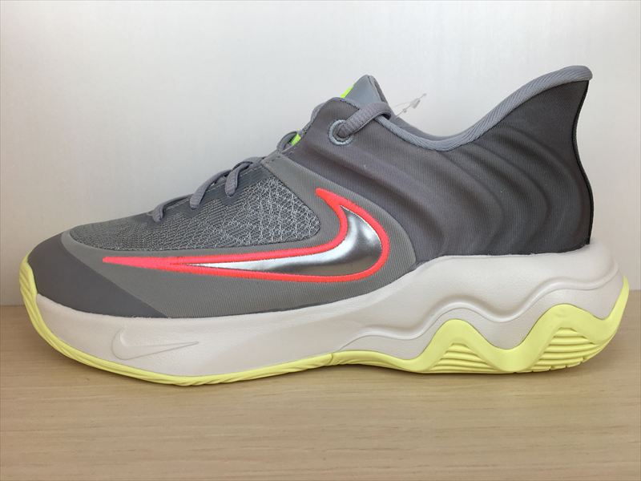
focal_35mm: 29
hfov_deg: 61.7
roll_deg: +1.5
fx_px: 537
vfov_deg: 48.2
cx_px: 320
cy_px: 240
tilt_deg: -10.3
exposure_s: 1/176
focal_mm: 4.15
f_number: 2.2
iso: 25
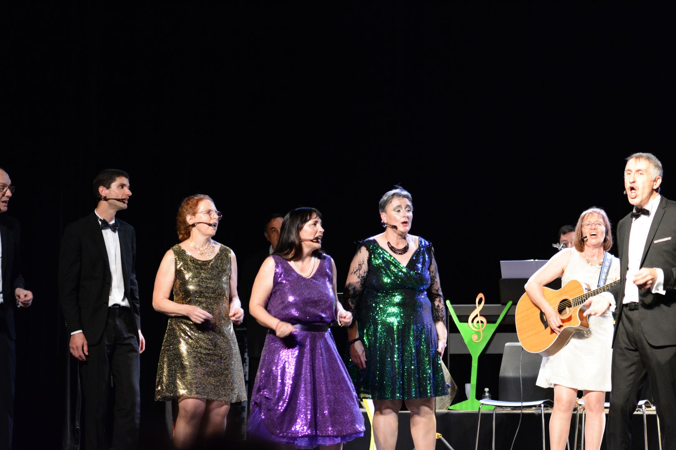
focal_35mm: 105
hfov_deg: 19.5
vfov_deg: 13.0
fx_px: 1972
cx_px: 338
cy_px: 225
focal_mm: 70
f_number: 4
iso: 3200
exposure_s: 1/60
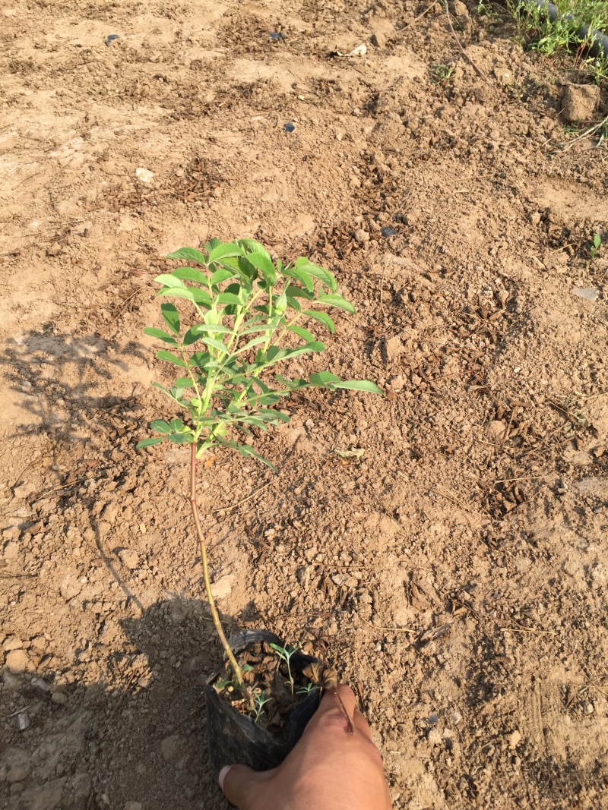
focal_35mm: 29
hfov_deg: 48.2
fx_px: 679
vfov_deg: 61.7
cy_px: 405
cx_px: 304
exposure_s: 1/920
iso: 32
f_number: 2.2
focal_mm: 4.15
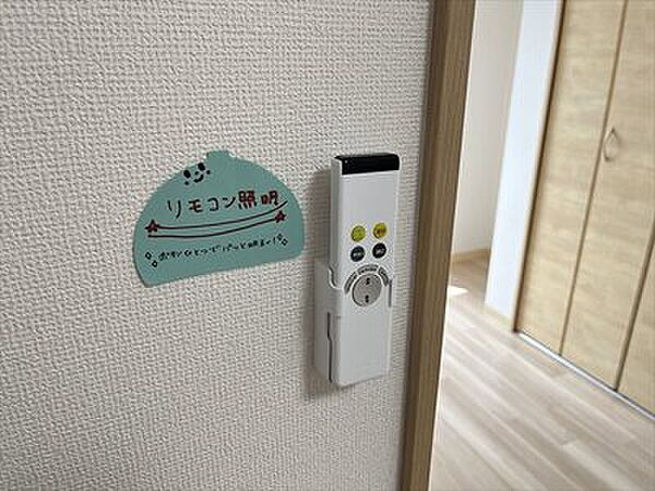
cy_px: 246
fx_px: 492
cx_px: 328
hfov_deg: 67.3
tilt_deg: -21.8
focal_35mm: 26
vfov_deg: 53.1
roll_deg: +0.2
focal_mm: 5.1
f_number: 1.6
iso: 50
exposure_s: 1/122
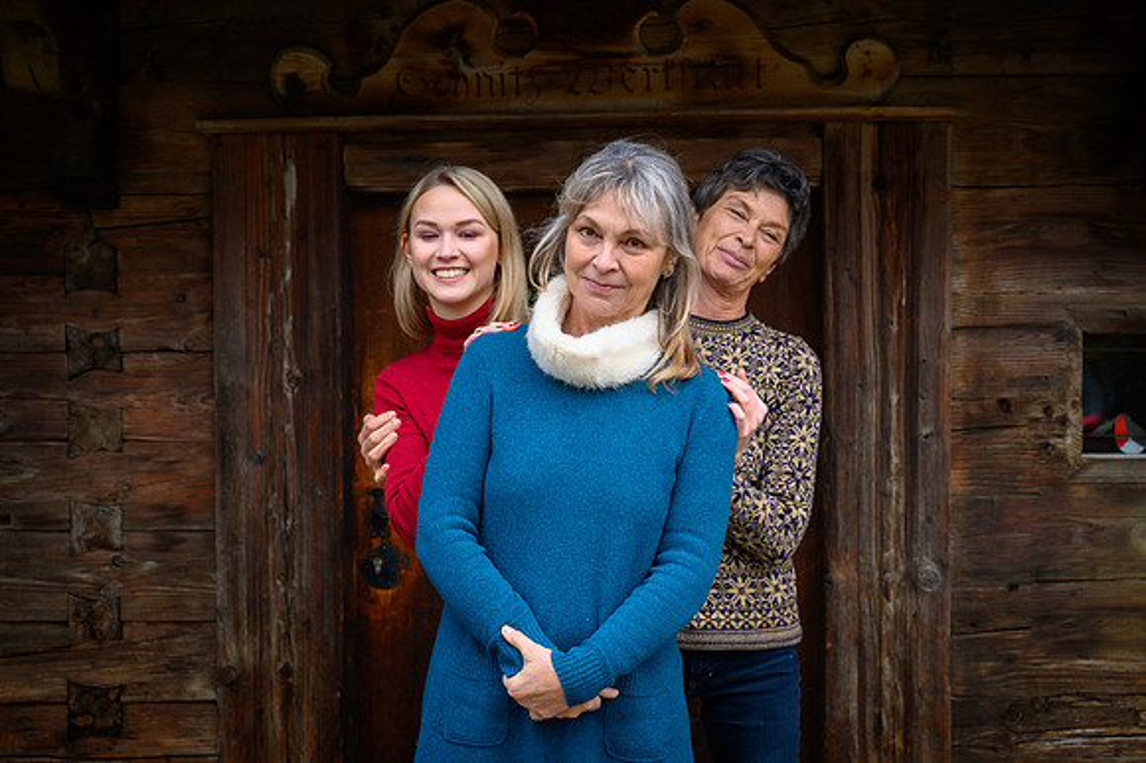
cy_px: 388
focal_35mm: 71
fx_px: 2267
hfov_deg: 28.4
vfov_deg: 19.1
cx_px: 583
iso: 640
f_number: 4.5
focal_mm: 70
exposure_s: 1/320
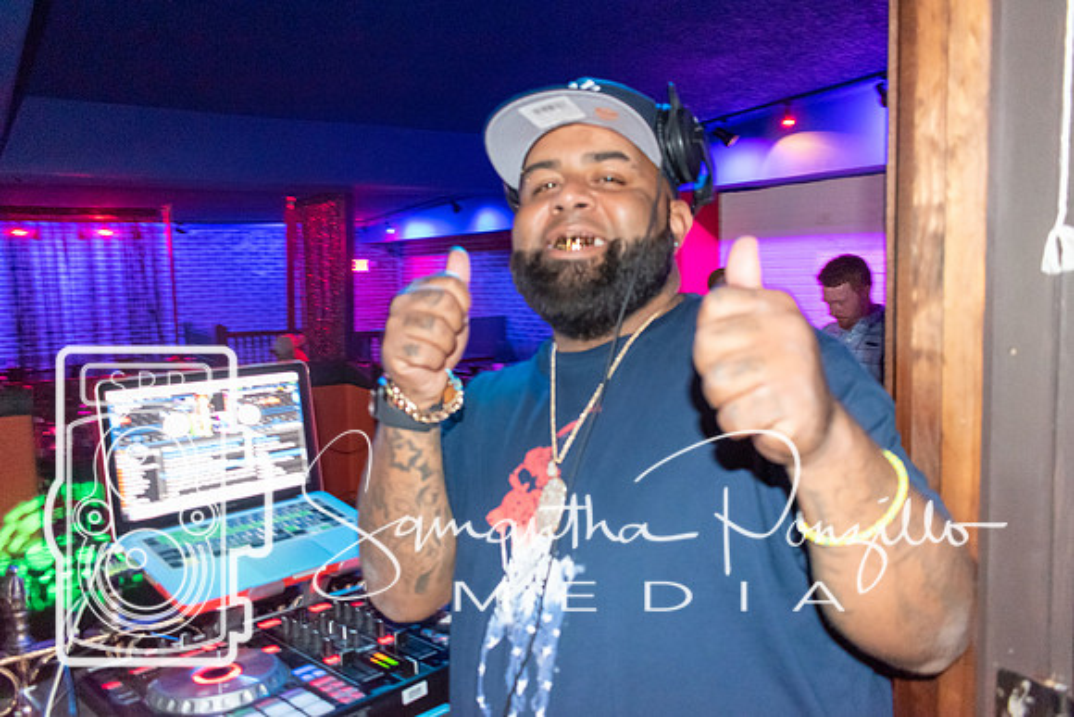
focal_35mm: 28
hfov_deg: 65.8
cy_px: 358
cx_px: 537
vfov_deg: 46.7
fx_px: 831
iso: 3200
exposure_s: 1/13
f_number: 3.5
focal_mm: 18
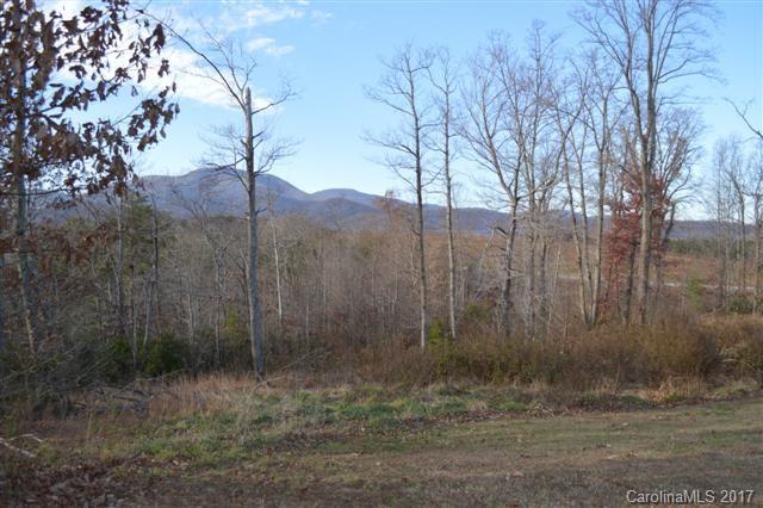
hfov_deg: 67.4
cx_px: 382
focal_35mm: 27
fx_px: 572
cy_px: 254
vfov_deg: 47.9
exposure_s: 1/200
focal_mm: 18
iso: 100
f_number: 4.5
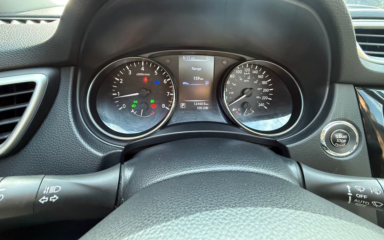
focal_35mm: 15
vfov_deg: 74.3
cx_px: 193
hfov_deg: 101.5
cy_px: 101
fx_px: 157
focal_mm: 2.22
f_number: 2.2
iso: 800
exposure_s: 1/56
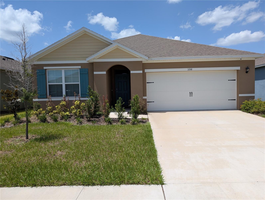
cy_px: 100
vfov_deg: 56.9
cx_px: 132
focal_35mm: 24
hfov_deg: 71.5
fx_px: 184
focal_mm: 6.9
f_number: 1.68
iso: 20
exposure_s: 1/1110
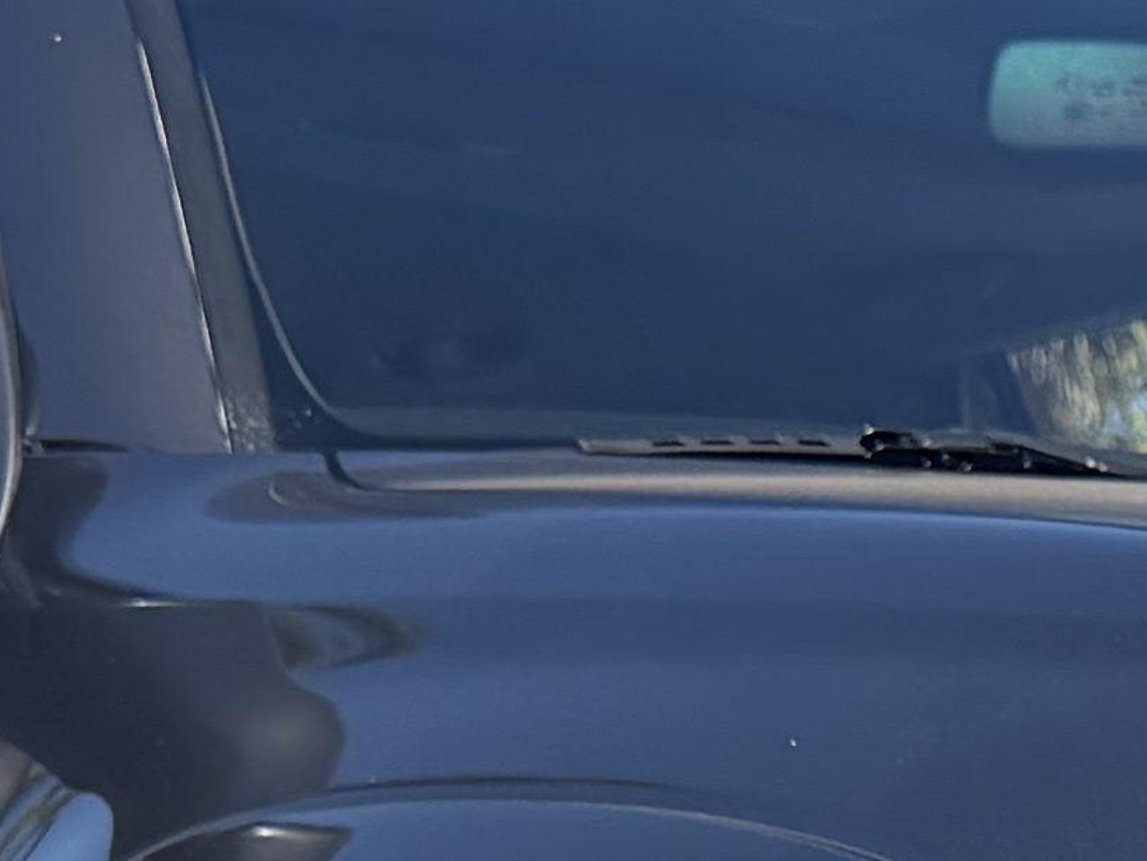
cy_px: 2011
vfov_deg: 8.2
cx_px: 1970
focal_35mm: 167
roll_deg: -2.2
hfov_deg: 11.1
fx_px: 5534
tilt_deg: -8.7
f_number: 1.78
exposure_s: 1/3425
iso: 125
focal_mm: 6.76
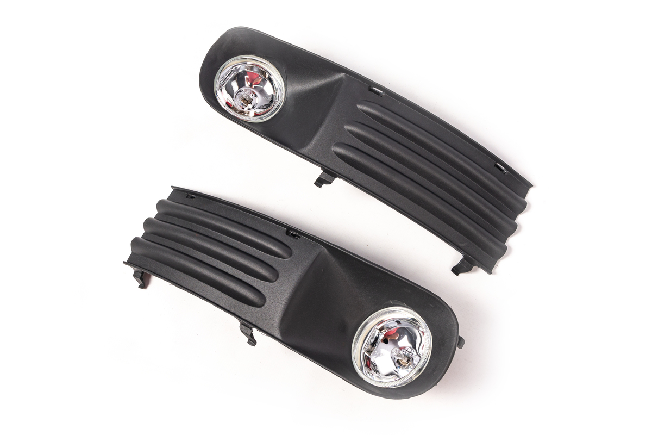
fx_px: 471
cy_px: 218
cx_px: 326
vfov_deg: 49.6
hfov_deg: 69.4
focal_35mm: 26
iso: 250
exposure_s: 1/160
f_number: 16
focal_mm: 26
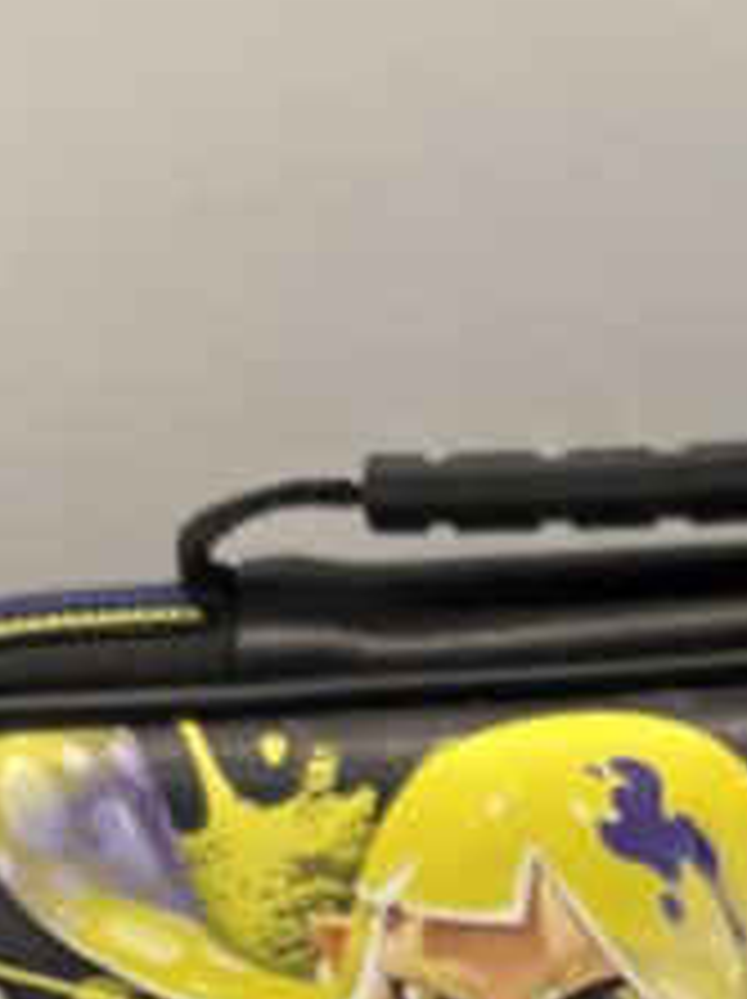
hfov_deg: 11.9
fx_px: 3459
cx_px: 999
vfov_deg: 15.6
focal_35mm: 120
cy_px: 1332
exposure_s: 1/100
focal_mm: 5.96
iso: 100
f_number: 1.6
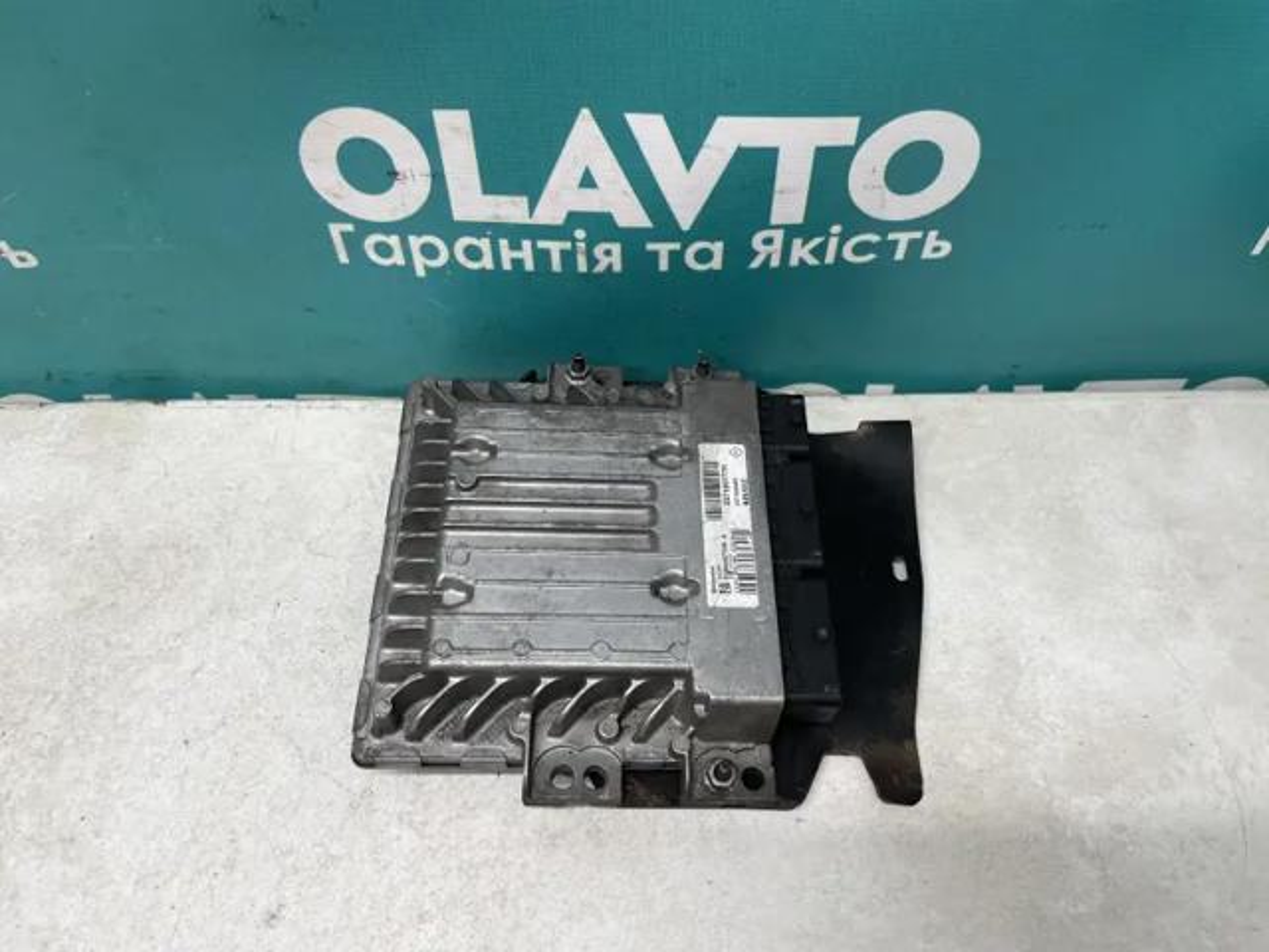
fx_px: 953
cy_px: 476
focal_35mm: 26
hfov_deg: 67.3
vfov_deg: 53.1
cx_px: 634
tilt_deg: -54.5
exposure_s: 1/100
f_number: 1.6
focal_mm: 4.2
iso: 100
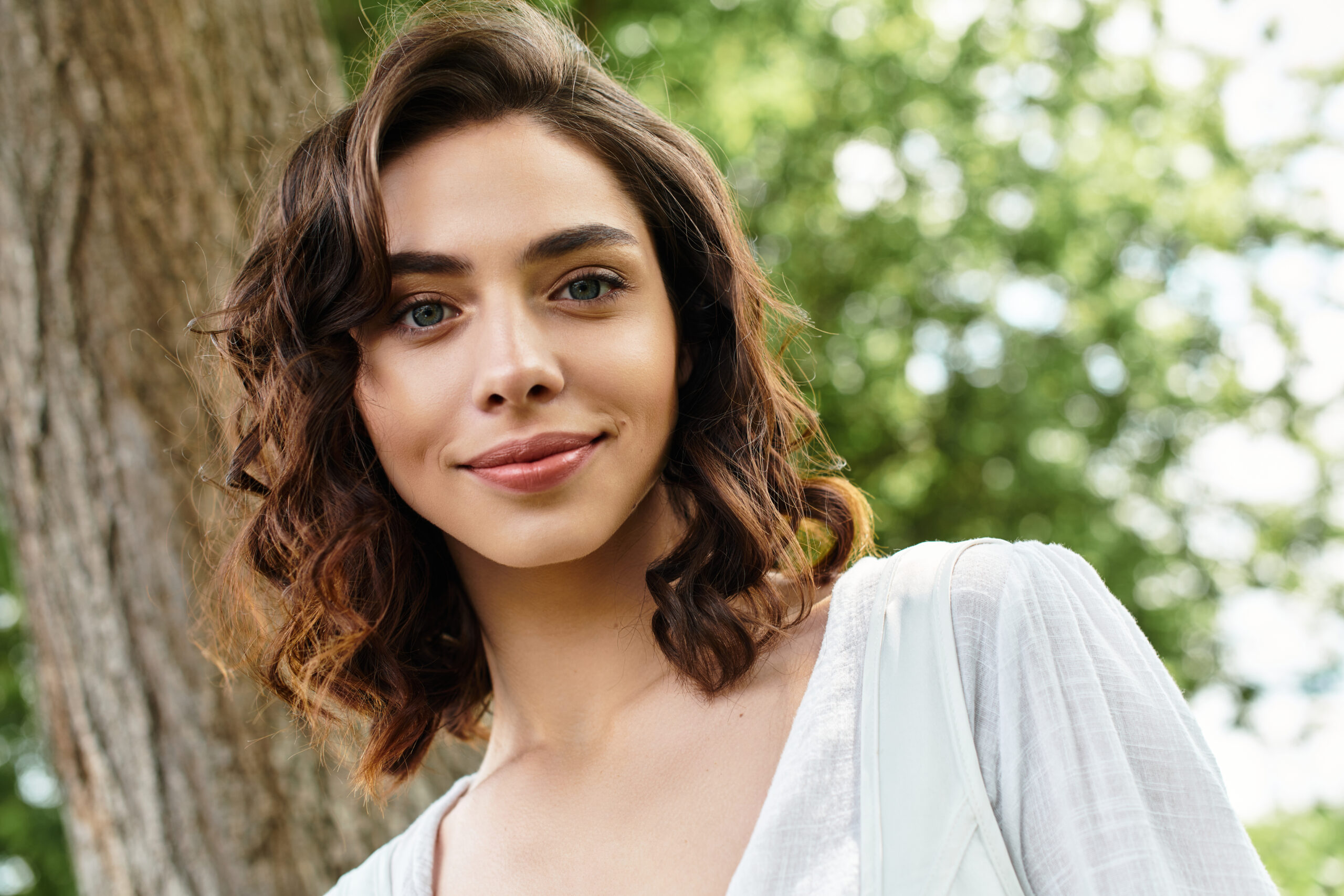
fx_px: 1867
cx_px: 672
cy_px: 448
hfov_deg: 39.6
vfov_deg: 27.0
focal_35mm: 50
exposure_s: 1/250
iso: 125
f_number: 3.5
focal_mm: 50
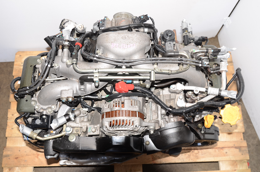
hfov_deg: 53.2
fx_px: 259
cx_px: 130
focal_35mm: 36
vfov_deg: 36.7
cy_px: 86
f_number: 5
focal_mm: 24
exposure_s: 1/60
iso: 100
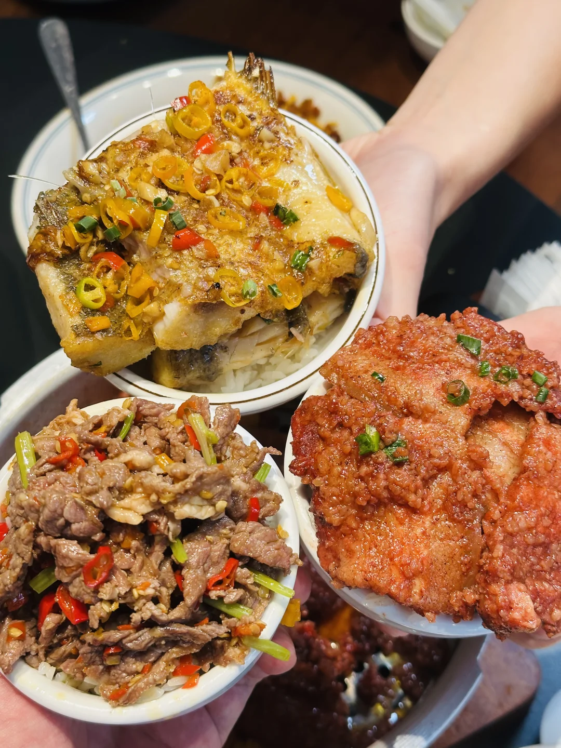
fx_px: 1037
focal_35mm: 48
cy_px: 374
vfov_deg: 39.7
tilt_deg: -52.5
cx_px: 280
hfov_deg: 30.3
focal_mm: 6.86
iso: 100
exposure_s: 1/100
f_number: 1.78
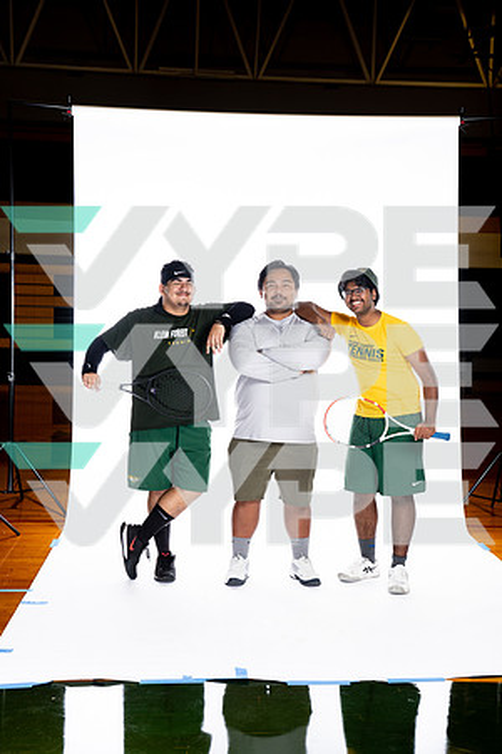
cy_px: 377
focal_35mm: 50
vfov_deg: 39.6
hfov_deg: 27.0
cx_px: 251
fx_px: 1046
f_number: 5.6
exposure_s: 1/250
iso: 400
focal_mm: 50
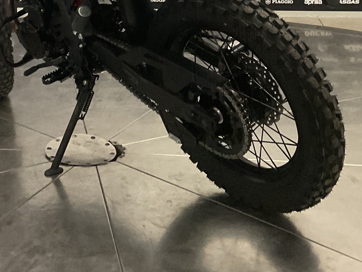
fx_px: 774
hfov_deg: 26.3
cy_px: -31
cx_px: 174
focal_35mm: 74
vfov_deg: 19.1
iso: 200
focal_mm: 3
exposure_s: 1/60
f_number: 1.8
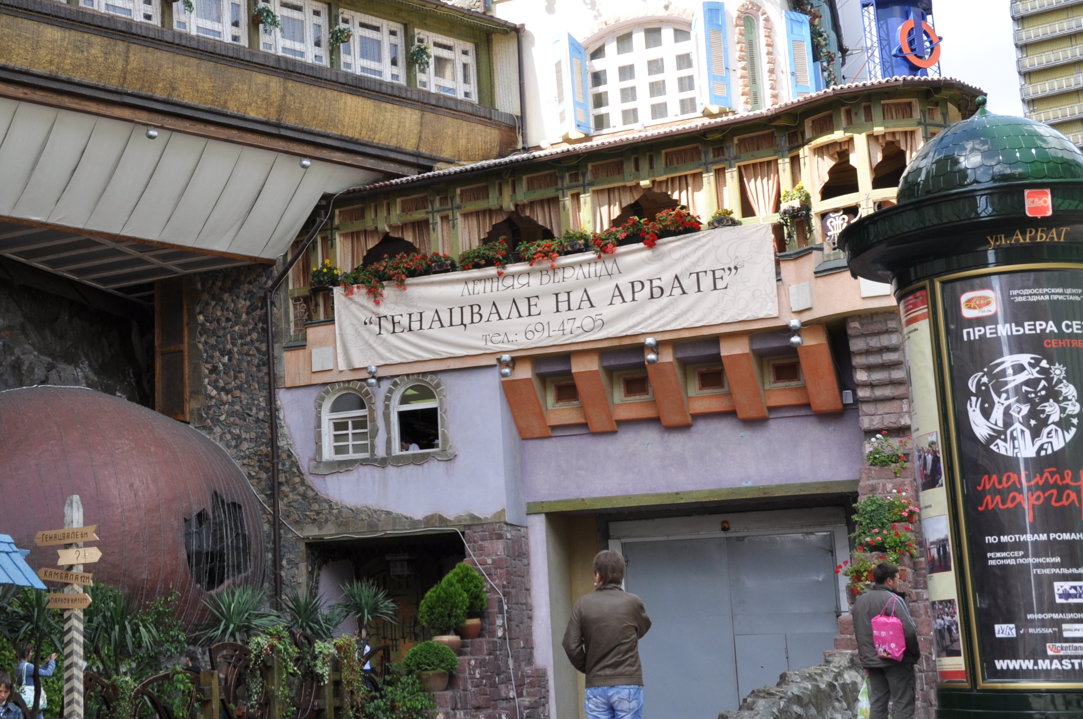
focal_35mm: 52
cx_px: 243
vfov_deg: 25.9
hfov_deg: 37.1
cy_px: 348
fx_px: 1562
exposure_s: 1/200
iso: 200
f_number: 7.1
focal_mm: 22
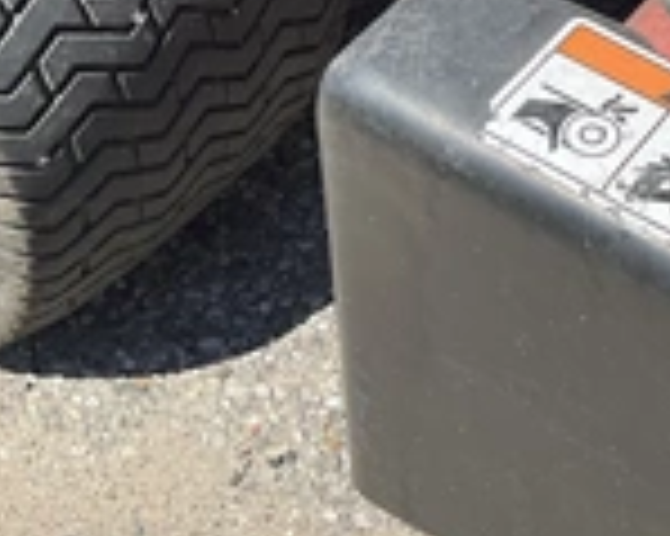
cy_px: 99
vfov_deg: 19.9
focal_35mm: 76
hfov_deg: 22.9
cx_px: 818
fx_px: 1506
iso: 25
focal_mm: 3
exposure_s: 1/1279
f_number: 1.8
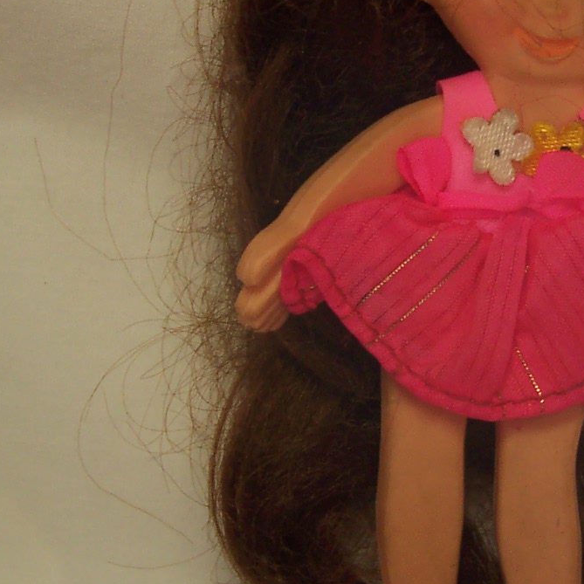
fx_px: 1546
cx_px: 480
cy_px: 240
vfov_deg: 21.4
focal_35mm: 81
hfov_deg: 21.1
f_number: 2.8
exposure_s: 1/125
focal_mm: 5.6
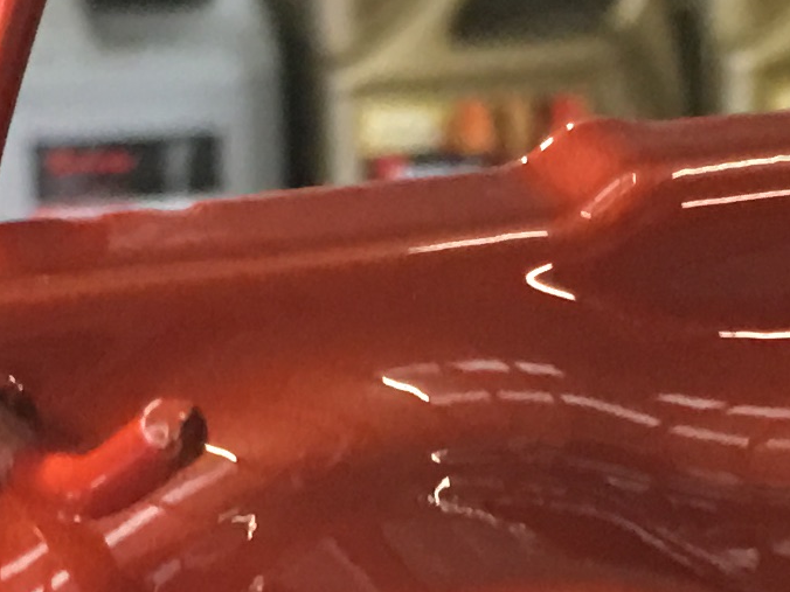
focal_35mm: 173
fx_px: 3948
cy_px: 640
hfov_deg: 11.4
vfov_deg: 8.5
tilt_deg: -20.5
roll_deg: +0.7
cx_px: 503
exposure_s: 1/8
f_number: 2.2
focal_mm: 4.15
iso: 100
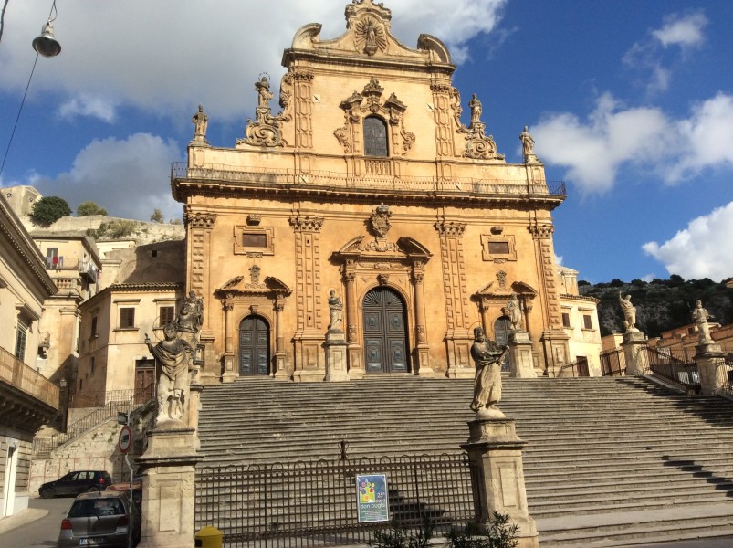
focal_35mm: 32
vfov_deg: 44.1
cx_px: 366
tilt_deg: +18.8
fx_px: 677
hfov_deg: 56.9
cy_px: 274
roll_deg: +4.5
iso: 32
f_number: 2.4
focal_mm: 3.3
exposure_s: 1/1733
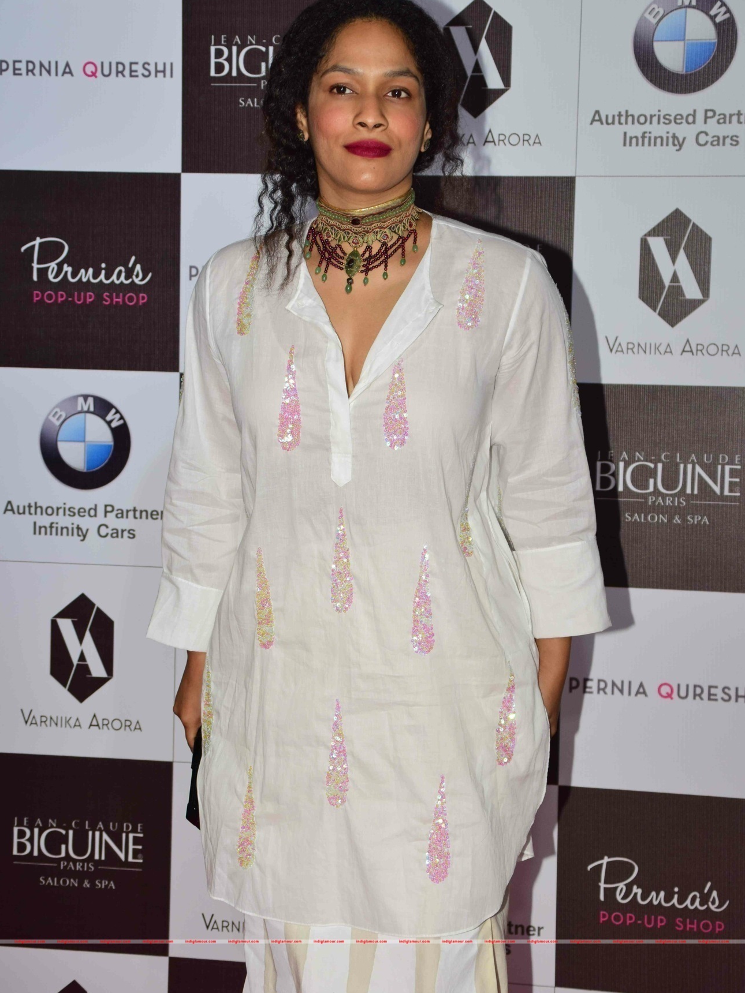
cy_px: 492
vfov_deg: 23.0
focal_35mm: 85
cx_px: 371
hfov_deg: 17.4
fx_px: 2439
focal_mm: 52
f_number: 5.6
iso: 400
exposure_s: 1/160
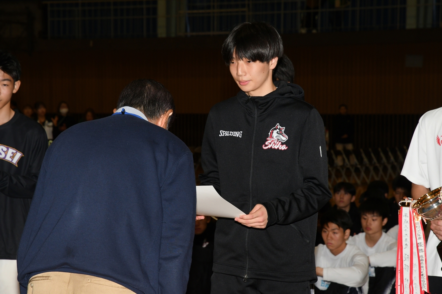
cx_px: 221
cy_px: 147
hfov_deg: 17.1
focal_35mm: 120
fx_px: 1473
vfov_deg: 11.4
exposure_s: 1/200
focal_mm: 80
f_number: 8
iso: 800
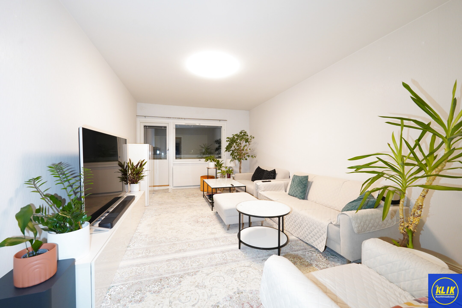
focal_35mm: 14
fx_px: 180
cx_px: 231
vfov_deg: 81.2
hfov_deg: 104.3
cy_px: 154
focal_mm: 14
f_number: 6.3
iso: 1600
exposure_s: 1/30
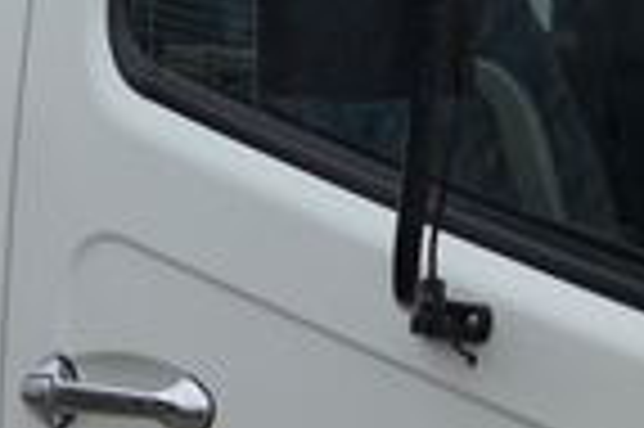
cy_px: 423
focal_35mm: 252
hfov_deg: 8.2
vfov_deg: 5.4
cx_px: 239
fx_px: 4503
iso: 180
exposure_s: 1/250
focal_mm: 35
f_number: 8
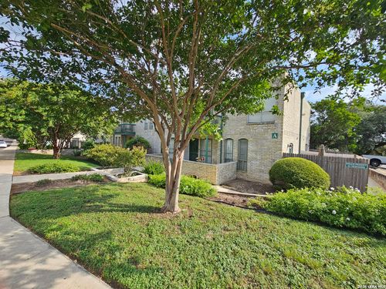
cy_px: 144
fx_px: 145
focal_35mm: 13
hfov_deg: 106.2
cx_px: 193
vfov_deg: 89.9
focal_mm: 2.2
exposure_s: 1/1105
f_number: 2.2
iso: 50
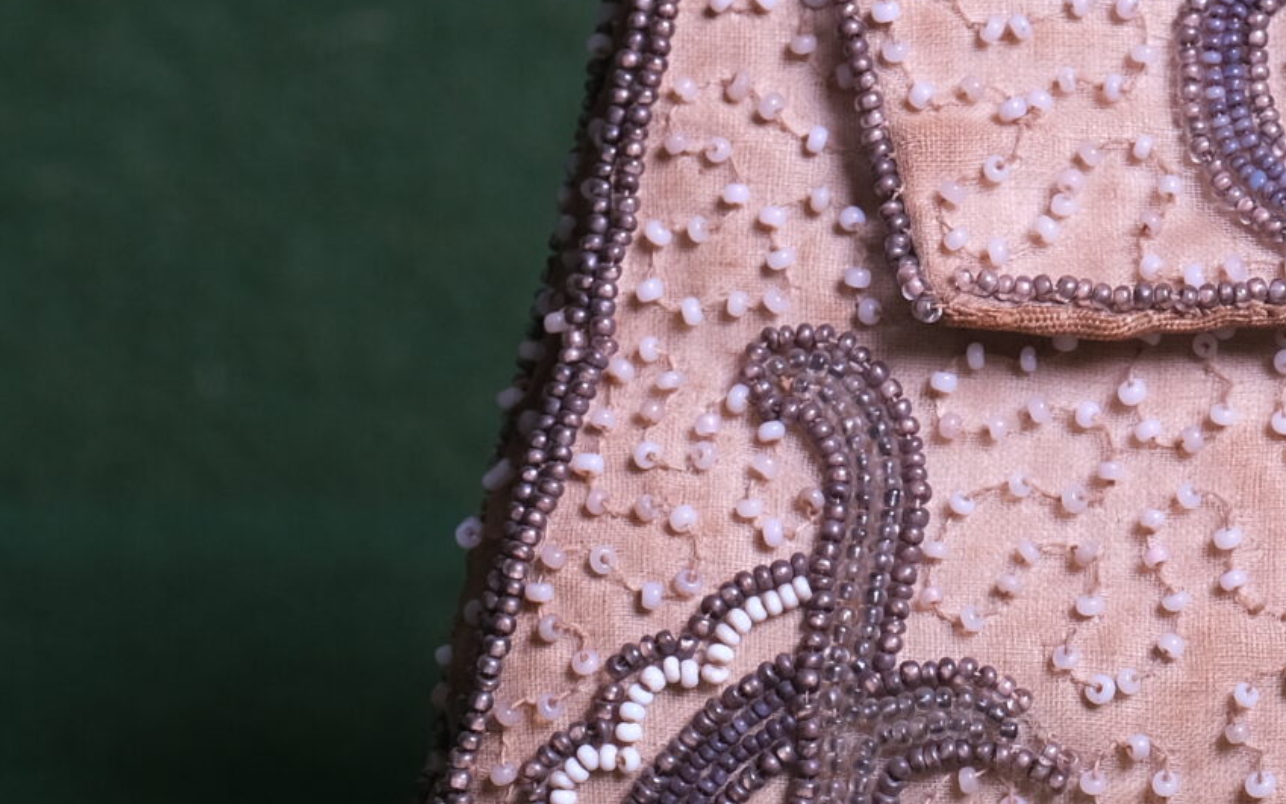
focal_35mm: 255
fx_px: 8939
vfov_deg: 5.1
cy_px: 146
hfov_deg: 8.2
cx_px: 1475
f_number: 6.4
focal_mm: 55
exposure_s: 1/80
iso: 400
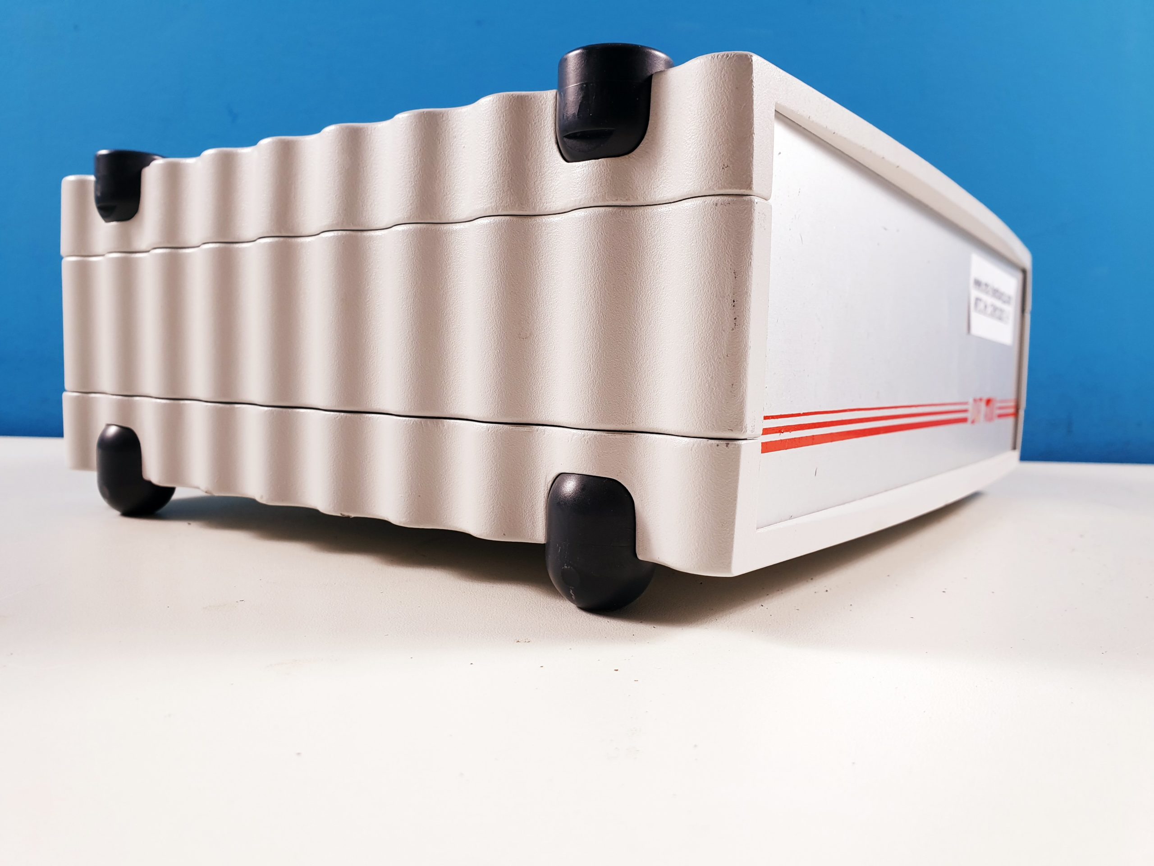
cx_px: 577
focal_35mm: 26
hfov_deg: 67.3
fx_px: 867
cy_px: 433
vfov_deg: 53.1
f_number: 2.4
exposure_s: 1/50
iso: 80
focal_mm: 4.3
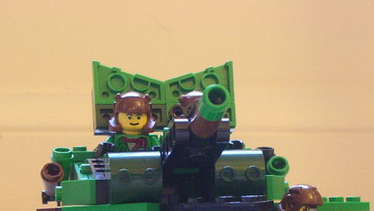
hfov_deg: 13.8
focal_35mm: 156
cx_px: 252
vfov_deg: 7.7
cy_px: 215
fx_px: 1547
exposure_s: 1/2.2
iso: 400
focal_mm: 13
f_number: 4.1
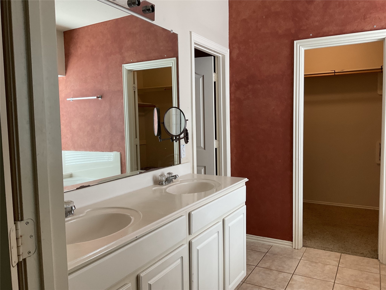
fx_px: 323
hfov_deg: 61.7
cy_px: 145
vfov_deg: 48.2
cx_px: 193
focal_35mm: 29
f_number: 1.8
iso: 64
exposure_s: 1/60
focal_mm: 3
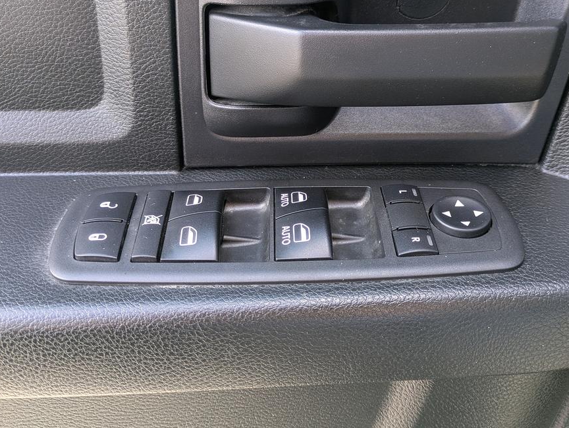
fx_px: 609
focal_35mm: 37
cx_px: 308
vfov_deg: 38.5
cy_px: 165
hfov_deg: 50.1
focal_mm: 5.43
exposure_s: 1/120
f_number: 1.89
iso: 135
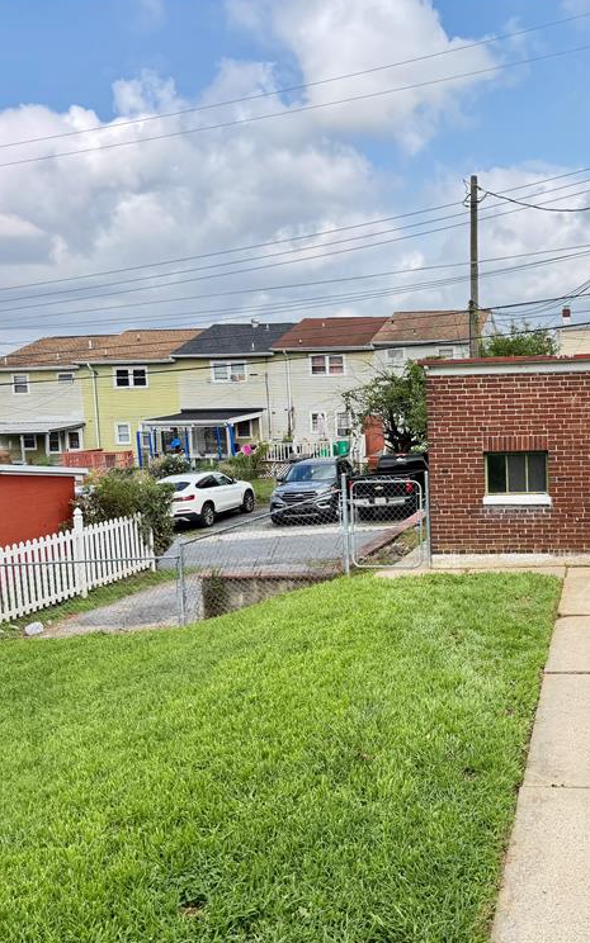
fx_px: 900
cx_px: 495
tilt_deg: -4.1
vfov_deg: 55.3
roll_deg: +1.7
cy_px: 477
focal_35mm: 35
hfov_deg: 34.8
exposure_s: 1/2110
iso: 100
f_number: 1.78
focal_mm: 6.76
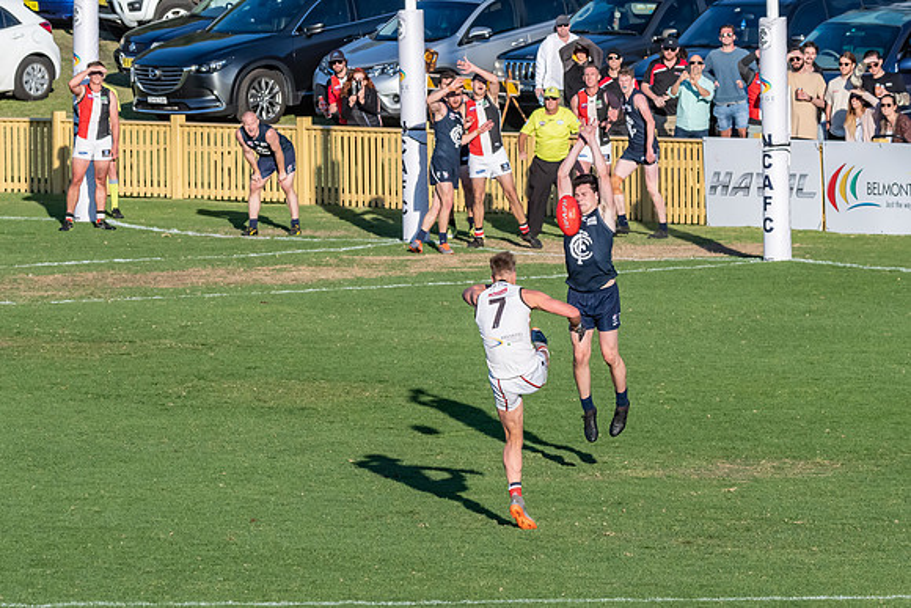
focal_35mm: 410
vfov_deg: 3.4
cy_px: 330
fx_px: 10380
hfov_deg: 5.0
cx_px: 479
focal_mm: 210
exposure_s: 1/2500
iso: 800
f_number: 10
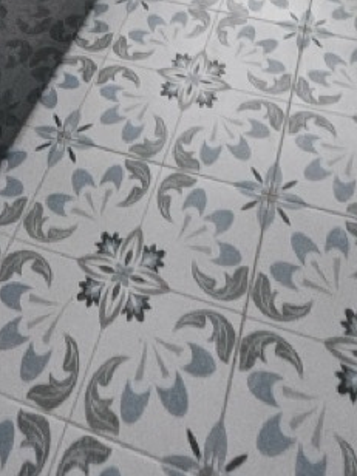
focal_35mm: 54
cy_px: -377
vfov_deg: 22.0
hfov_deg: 27.0
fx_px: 743
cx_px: 184
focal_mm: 1.74
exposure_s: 1/40
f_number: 2.2
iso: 320
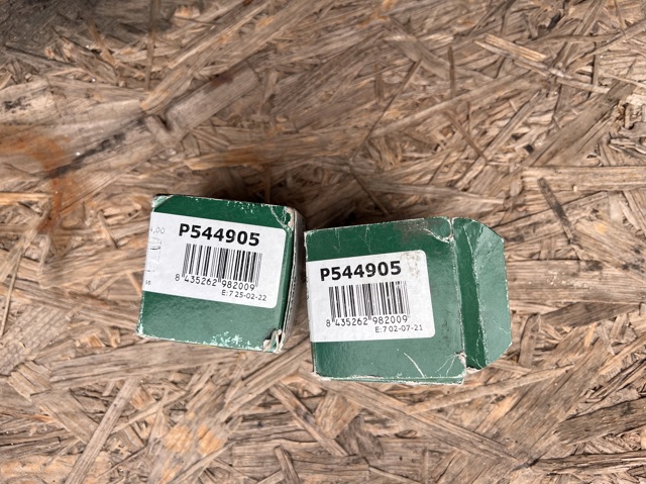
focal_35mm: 26
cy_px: 242
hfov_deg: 67.3
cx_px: 323
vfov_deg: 53.0
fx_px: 485
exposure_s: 1/547
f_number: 1.5
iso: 50
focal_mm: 5.7
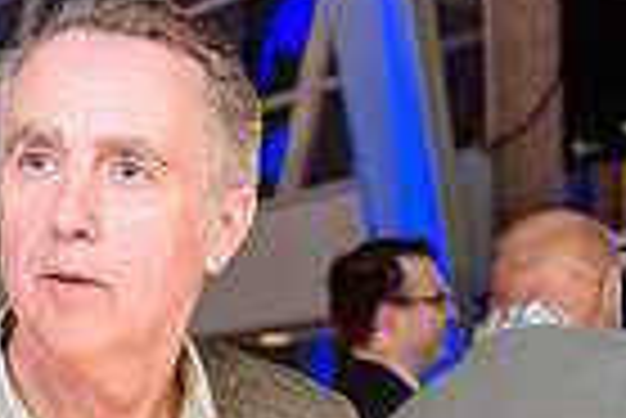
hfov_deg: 13.3
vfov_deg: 8.9
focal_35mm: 153
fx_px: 2663
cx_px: 498
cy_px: 441
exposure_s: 1/30
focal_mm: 32.5
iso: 500
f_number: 4
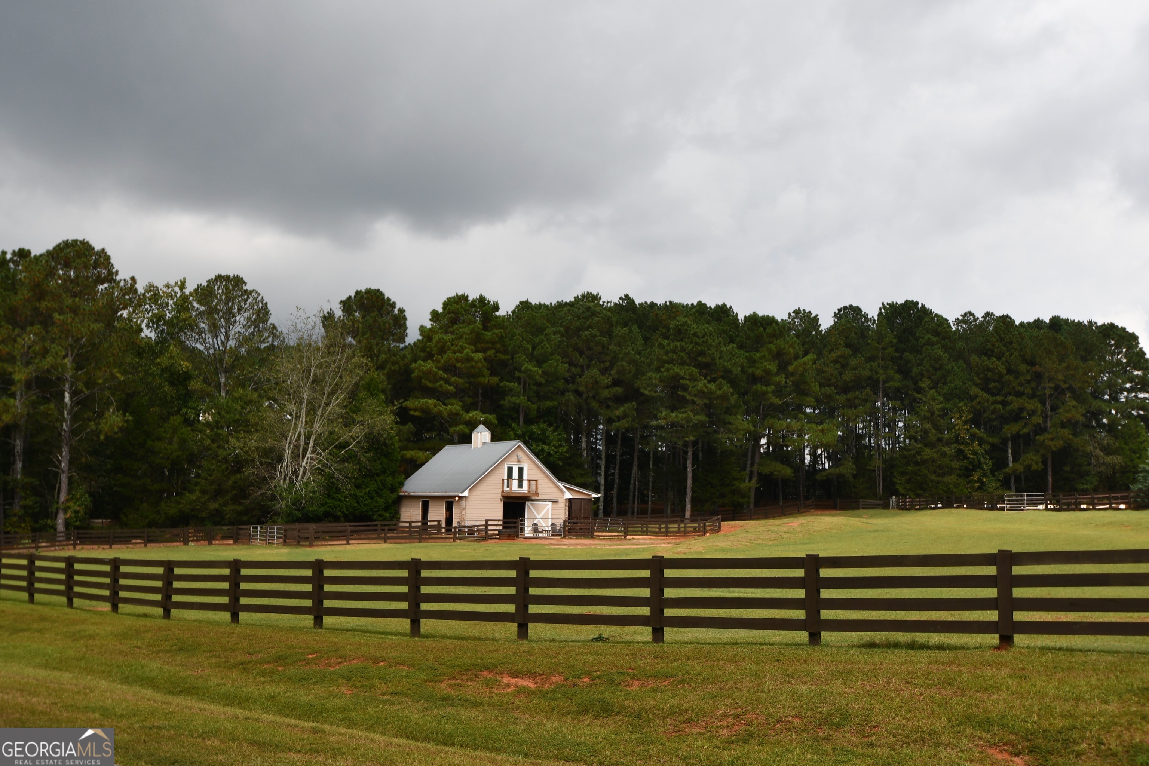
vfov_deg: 36.9
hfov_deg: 53.1
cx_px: 574
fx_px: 1149
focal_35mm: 36
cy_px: 383
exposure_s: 1/250
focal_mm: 24
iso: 125
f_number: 8
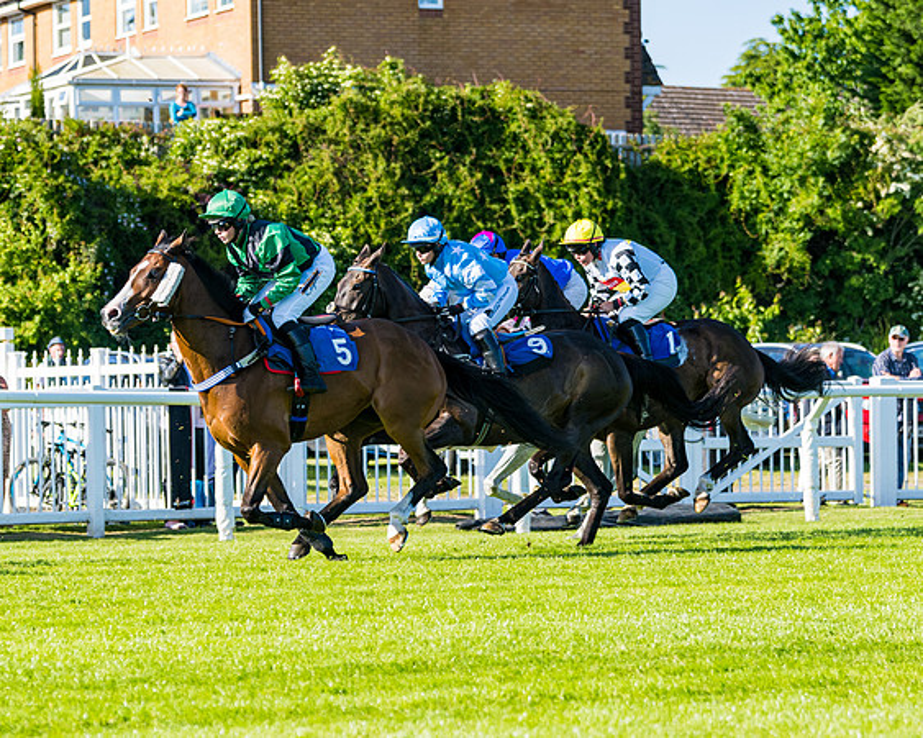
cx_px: 432
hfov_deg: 12.1
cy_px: 506
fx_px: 4337
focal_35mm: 159
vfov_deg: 9.7
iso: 200
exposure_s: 1/1600
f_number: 4
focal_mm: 86
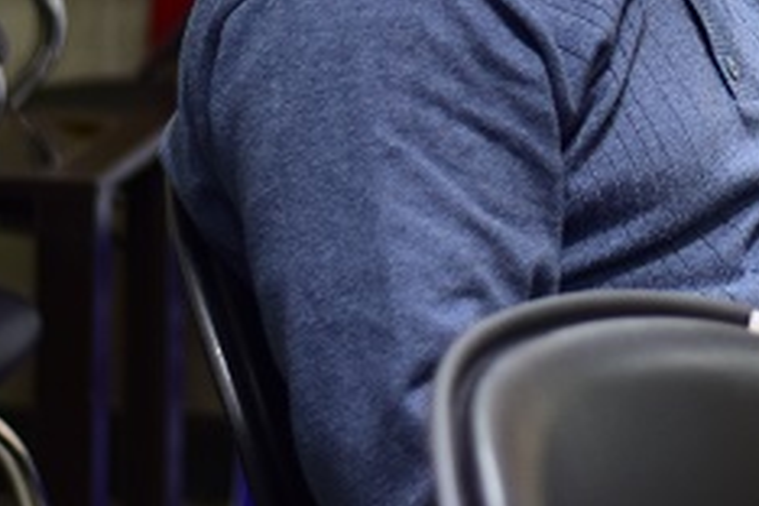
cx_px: 928
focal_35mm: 240
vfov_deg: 5.7
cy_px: -234
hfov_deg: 8.5
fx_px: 5060
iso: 400
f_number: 1.8
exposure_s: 1/100
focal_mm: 50
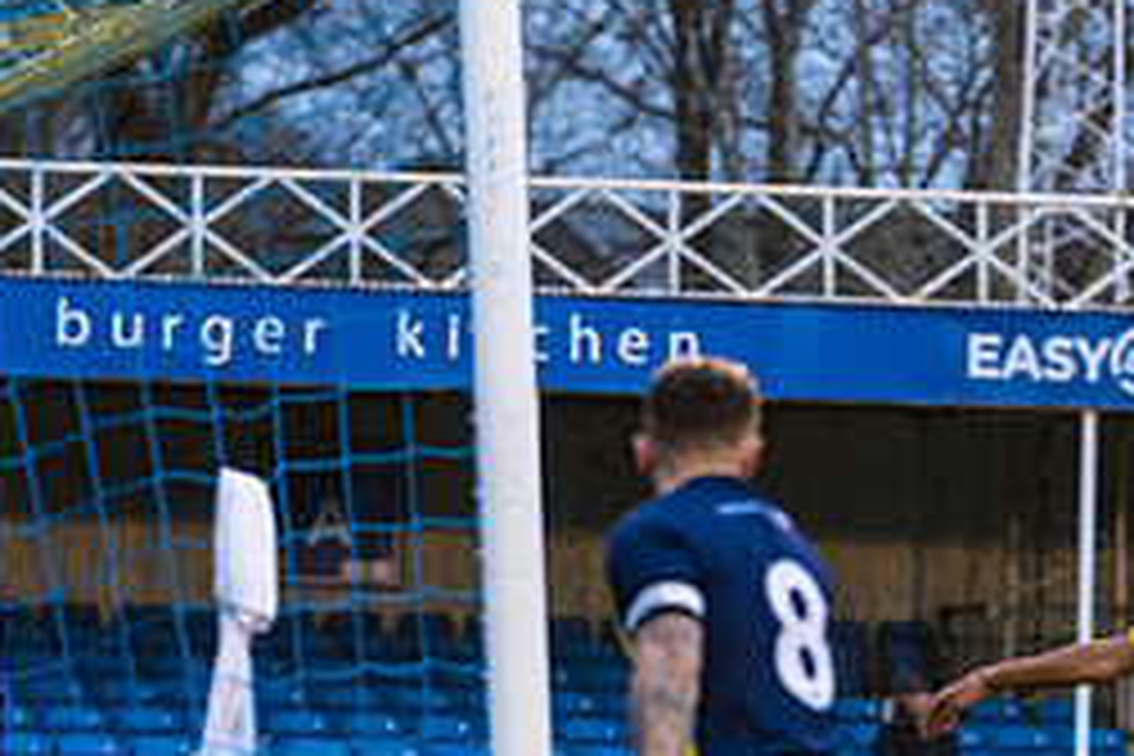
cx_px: 936
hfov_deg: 6.6
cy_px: 736
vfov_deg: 4.4
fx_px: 9796
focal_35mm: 311
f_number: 2.8
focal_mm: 135
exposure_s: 1/1250
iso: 2000
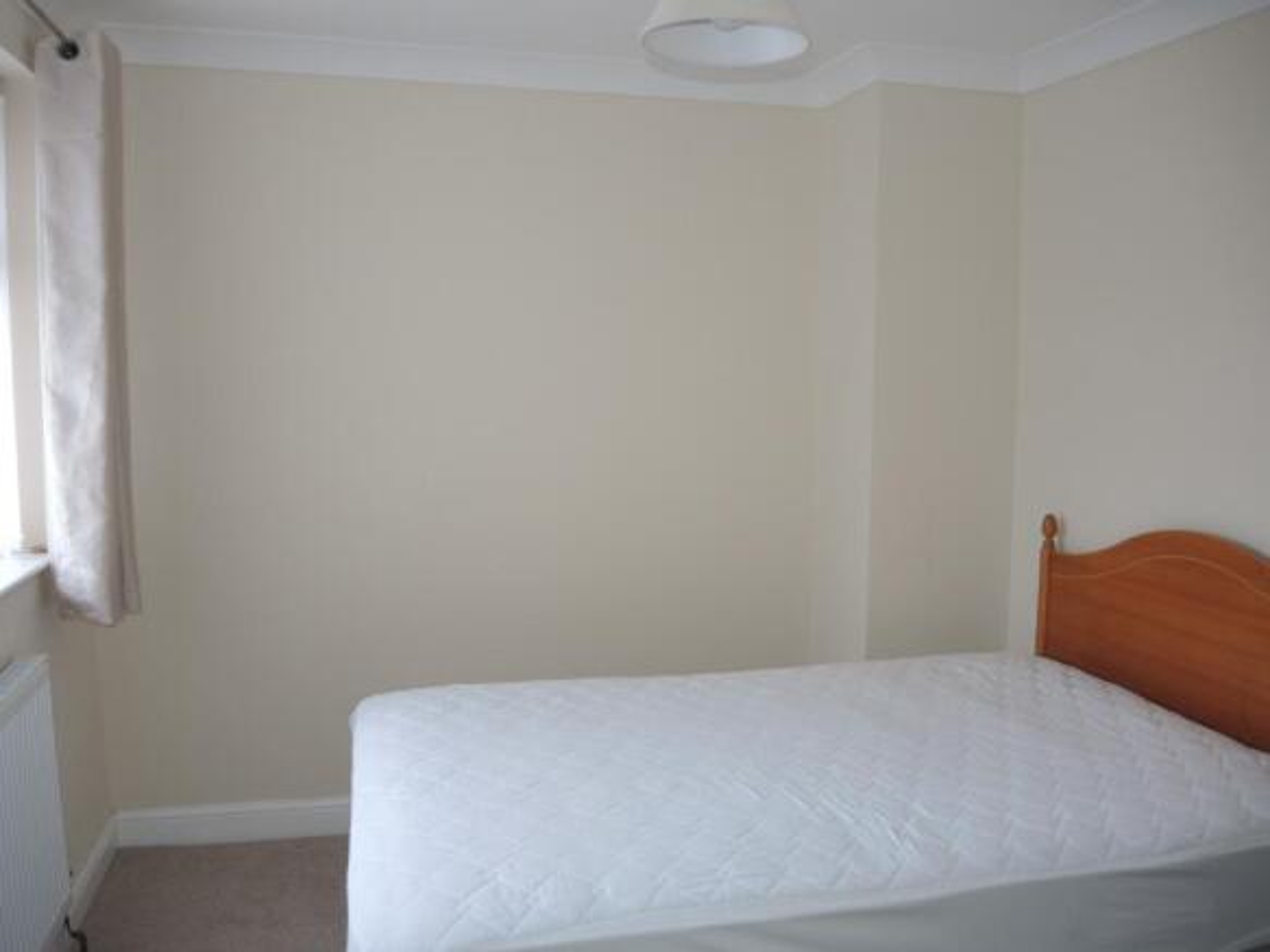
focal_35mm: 28
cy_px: 476
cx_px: 635
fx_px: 1027
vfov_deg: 49.7
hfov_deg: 63.5
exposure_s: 1/40
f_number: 2
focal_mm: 6
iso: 90
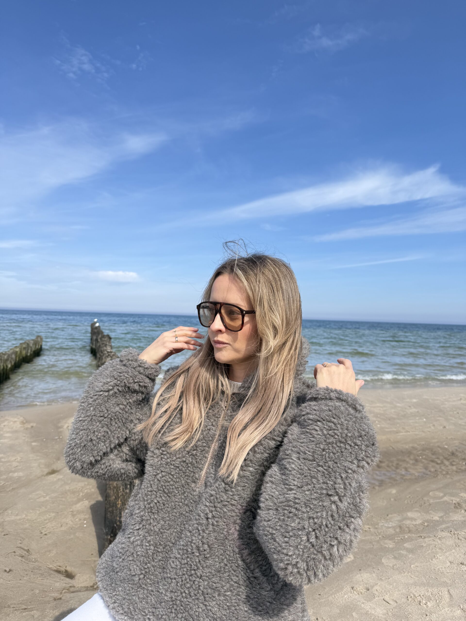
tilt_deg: +1.9
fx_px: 431
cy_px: 310
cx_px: 233
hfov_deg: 56.8
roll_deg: -1.2
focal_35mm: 24
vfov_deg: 71.6
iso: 80
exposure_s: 1/4167
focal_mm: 6.76
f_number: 1.78
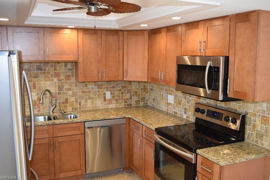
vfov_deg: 36.9
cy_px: 90
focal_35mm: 36
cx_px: 135
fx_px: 270
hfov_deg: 53.1
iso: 800
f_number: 5.6
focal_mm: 24
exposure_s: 1/125
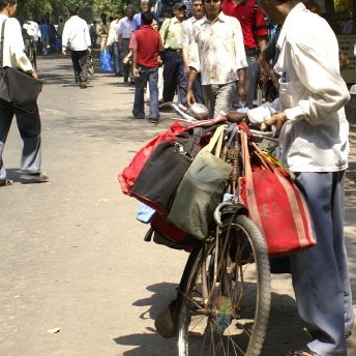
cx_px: 274
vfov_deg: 20.9
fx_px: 966
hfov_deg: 20.7
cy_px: 176
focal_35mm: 83
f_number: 6.3
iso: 100
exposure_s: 1/125
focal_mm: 28
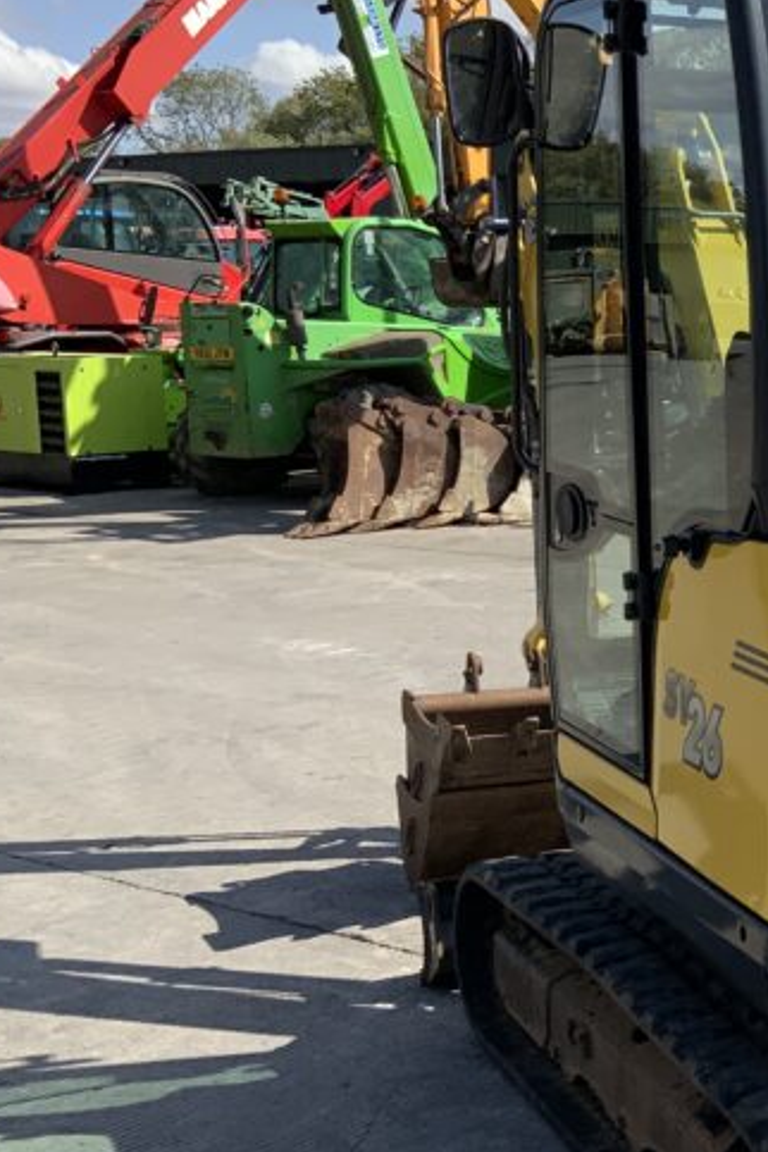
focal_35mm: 64
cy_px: 625
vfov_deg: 31.4
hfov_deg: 19.2
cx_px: 1076
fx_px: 2048
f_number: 1.8
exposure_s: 1/1675
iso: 16
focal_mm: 3
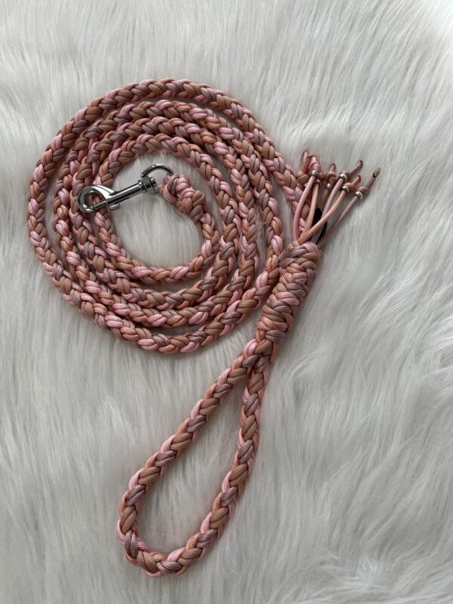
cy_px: 302
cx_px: 226
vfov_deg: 67.3
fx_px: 454
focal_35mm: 26
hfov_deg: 53.1
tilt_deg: -74.5
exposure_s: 1/298
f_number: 1.6
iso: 50
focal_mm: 5.1
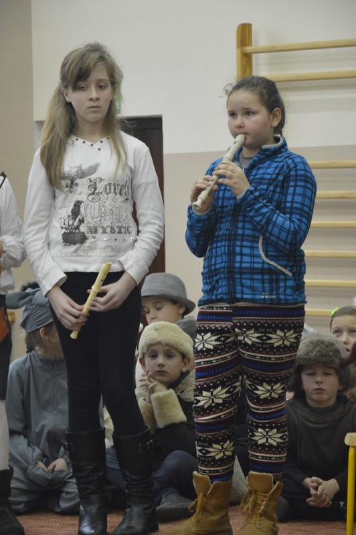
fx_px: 2184
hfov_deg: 9.3
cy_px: 268
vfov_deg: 14.0
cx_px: 178
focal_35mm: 147
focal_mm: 98
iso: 3200
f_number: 5.6
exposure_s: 1/30
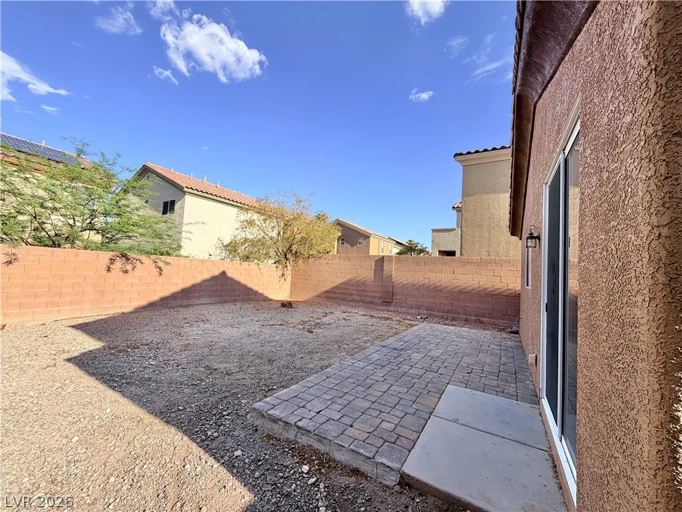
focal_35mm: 14
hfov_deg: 102.1
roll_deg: -2.6
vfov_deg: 85.7
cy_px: 256
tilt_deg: +2.5
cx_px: 341
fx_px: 276
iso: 32
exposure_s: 1/770
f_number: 2.2
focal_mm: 2.22
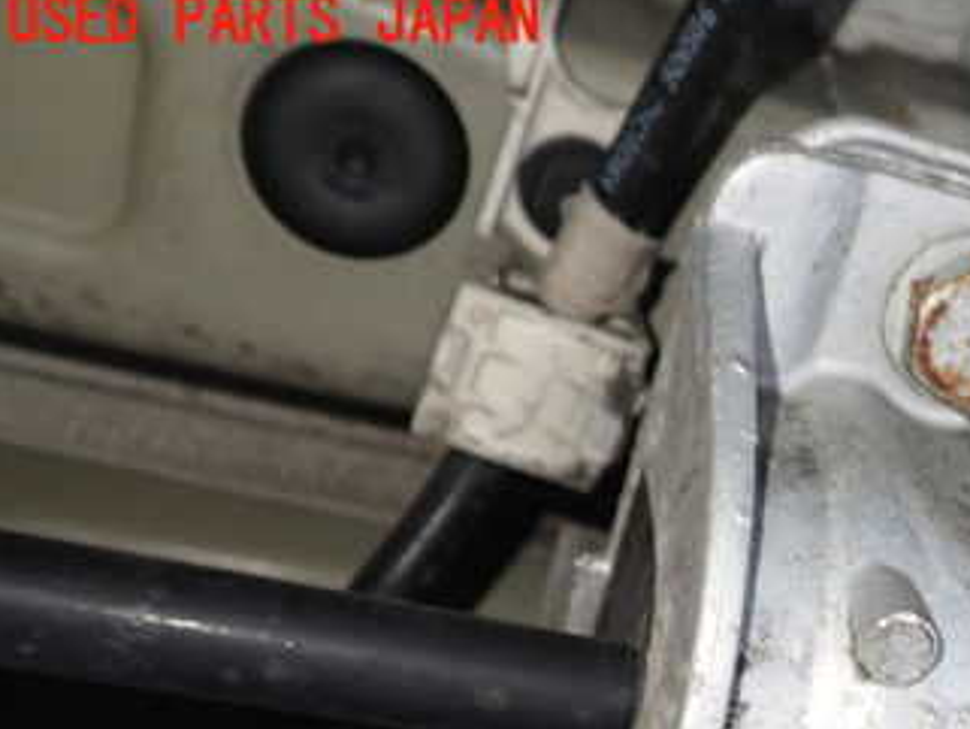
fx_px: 1570
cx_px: 897
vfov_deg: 25.3
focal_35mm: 56
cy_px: 665
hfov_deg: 32.4
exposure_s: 1/30
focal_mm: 5.4
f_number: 2.3
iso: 250
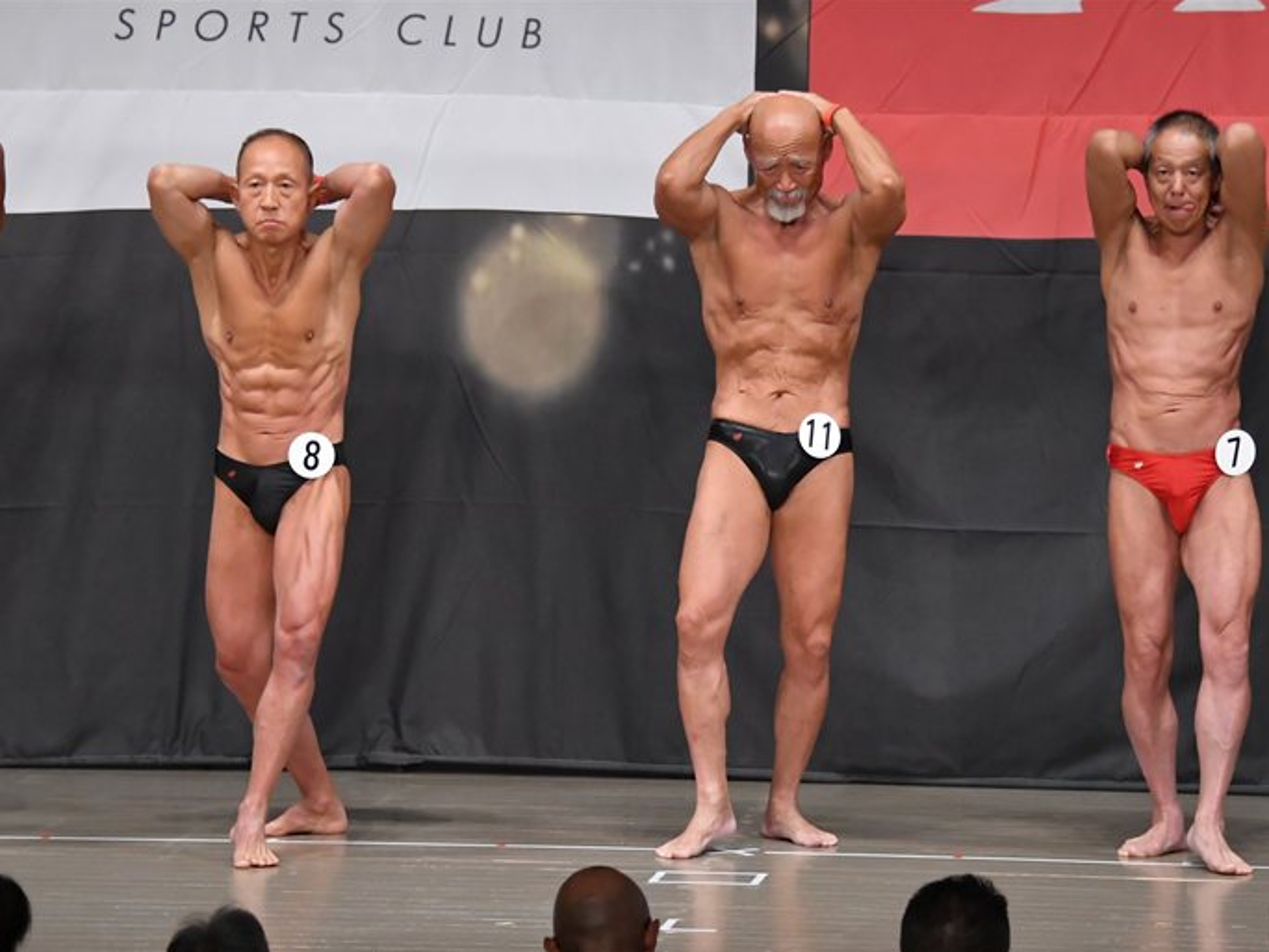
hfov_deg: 9.0
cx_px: 660
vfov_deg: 6.8
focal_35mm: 220
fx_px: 8065
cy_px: 477
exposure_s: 1/400
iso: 5000
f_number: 5.6
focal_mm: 135
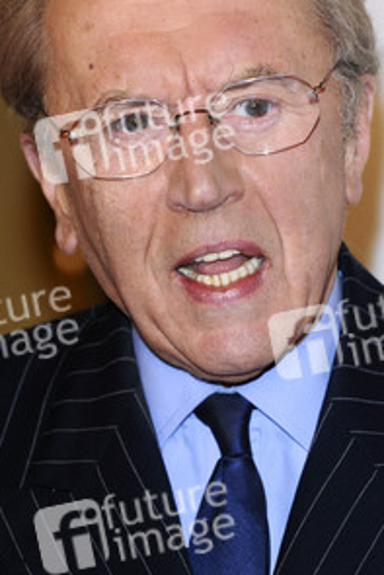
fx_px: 3415
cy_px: 236
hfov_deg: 6.4
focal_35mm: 214
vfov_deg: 9.6
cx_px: 192
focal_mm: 105
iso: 640
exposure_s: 1/160
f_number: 4.5
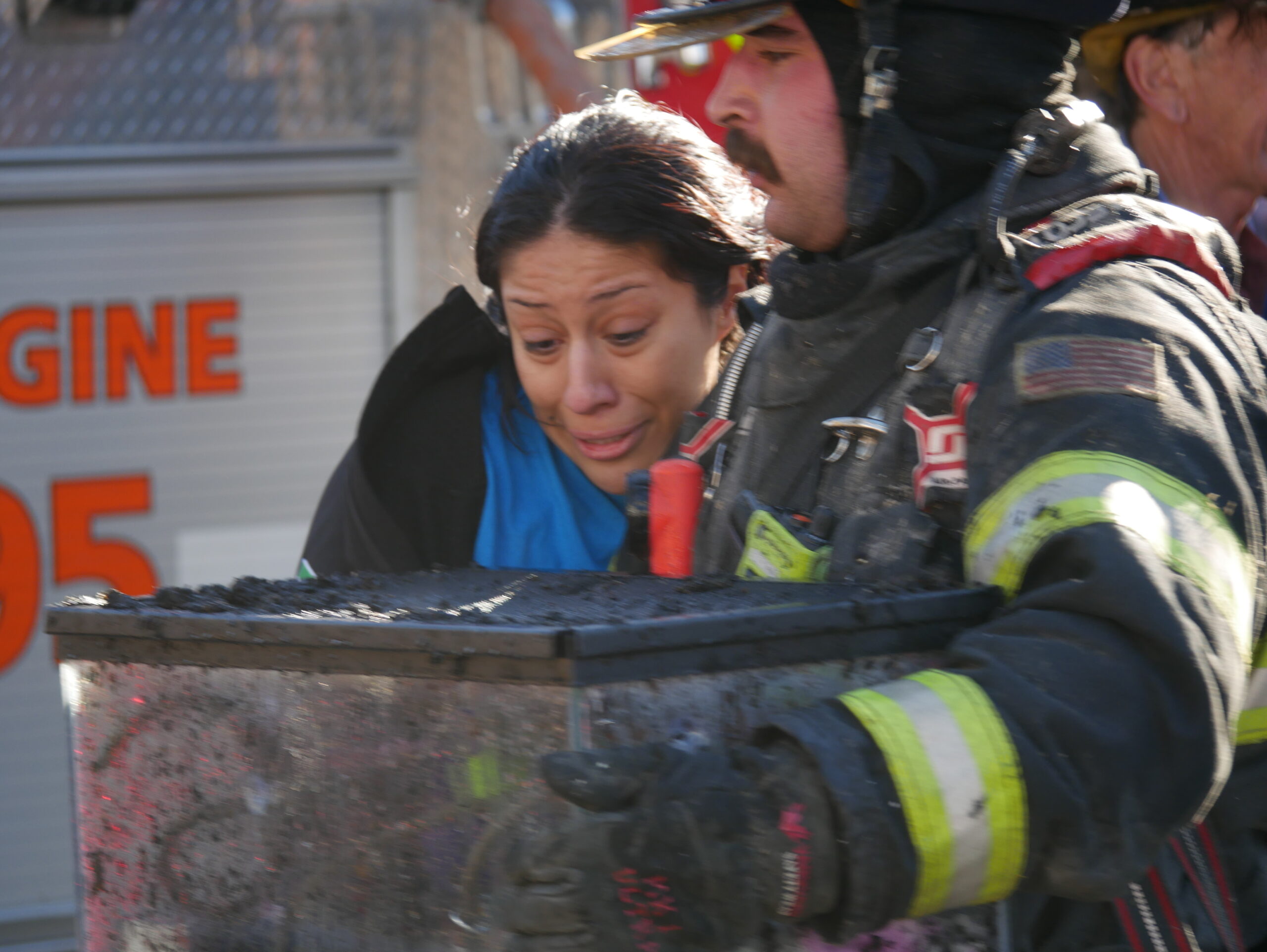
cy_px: 476
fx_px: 7323
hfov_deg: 9.9
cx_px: 634
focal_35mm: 200
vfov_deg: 7.4
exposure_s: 1/250
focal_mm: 100
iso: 200
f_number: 4
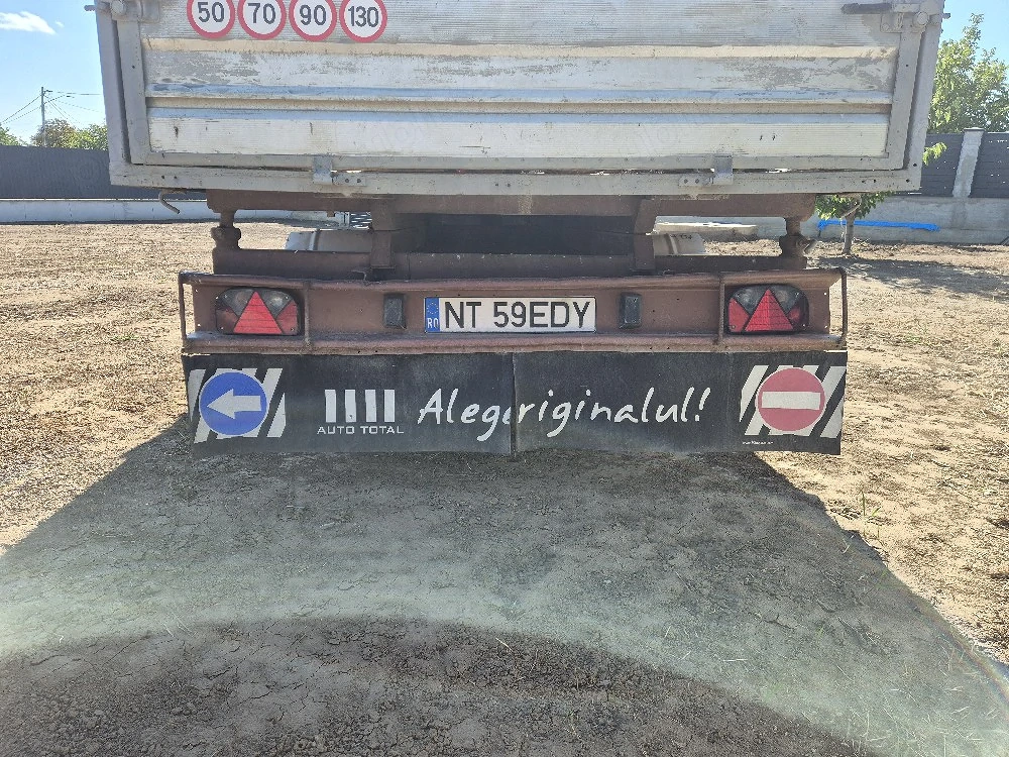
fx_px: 670
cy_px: 378
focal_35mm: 23
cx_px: 504
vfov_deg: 58.9
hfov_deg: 73.9
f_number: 1.8
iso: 25
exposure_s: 1/588
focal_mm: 5.4
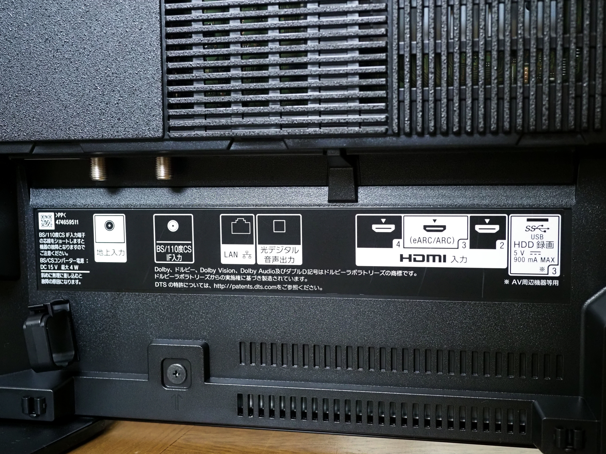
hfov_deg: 44.8
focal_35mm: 42
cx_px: 303
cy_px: 227
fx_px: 735
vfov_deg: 34.3
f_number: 4
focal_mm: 21
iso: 4000
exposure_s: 1/80
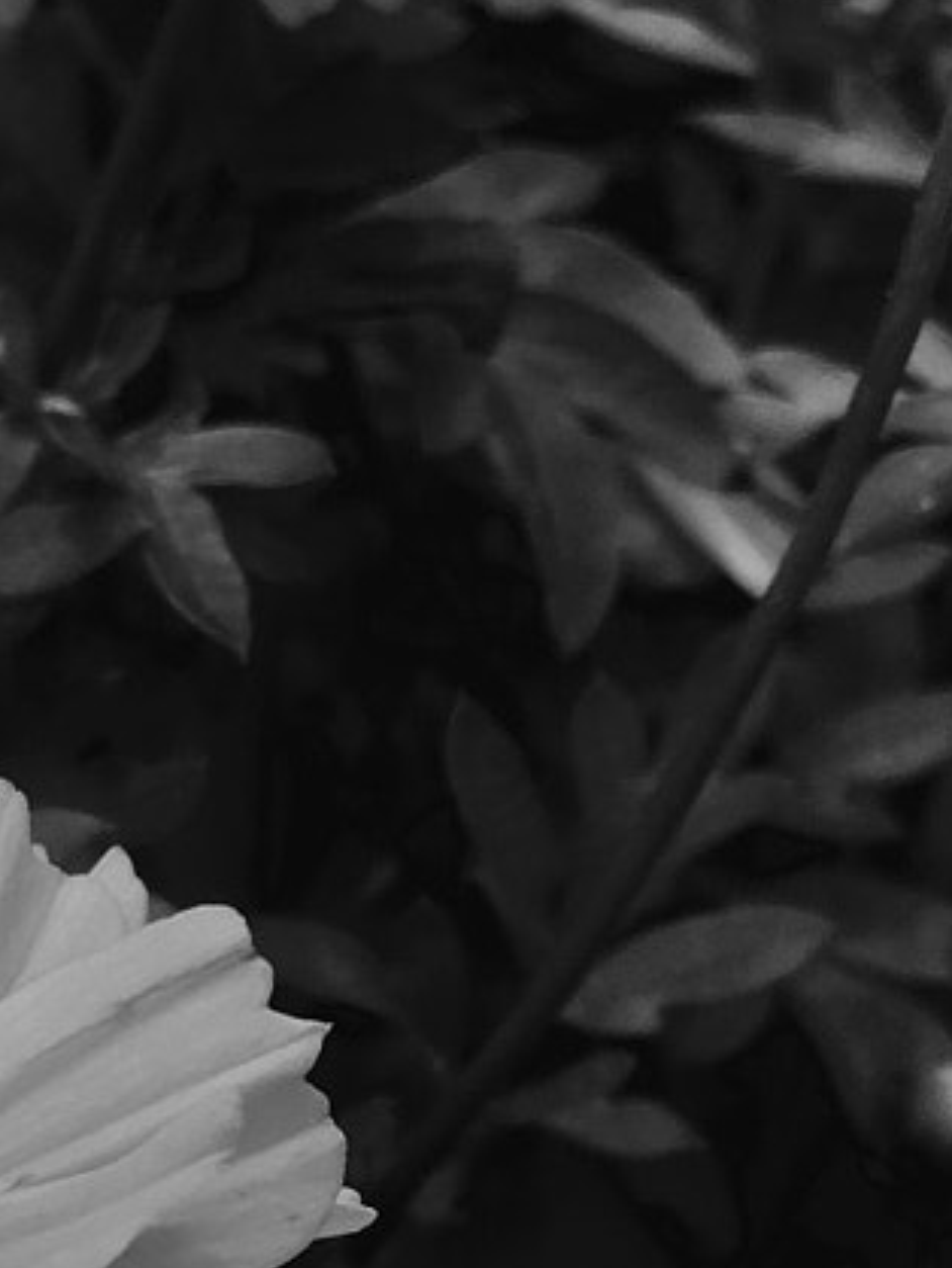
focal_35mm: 111
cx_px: 385
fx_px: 4066
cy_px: 1119
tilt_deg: -50.8
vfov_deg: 17.5
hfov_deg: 13.3
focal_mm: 4.15
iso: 25
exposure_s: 1/527
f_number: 2.2
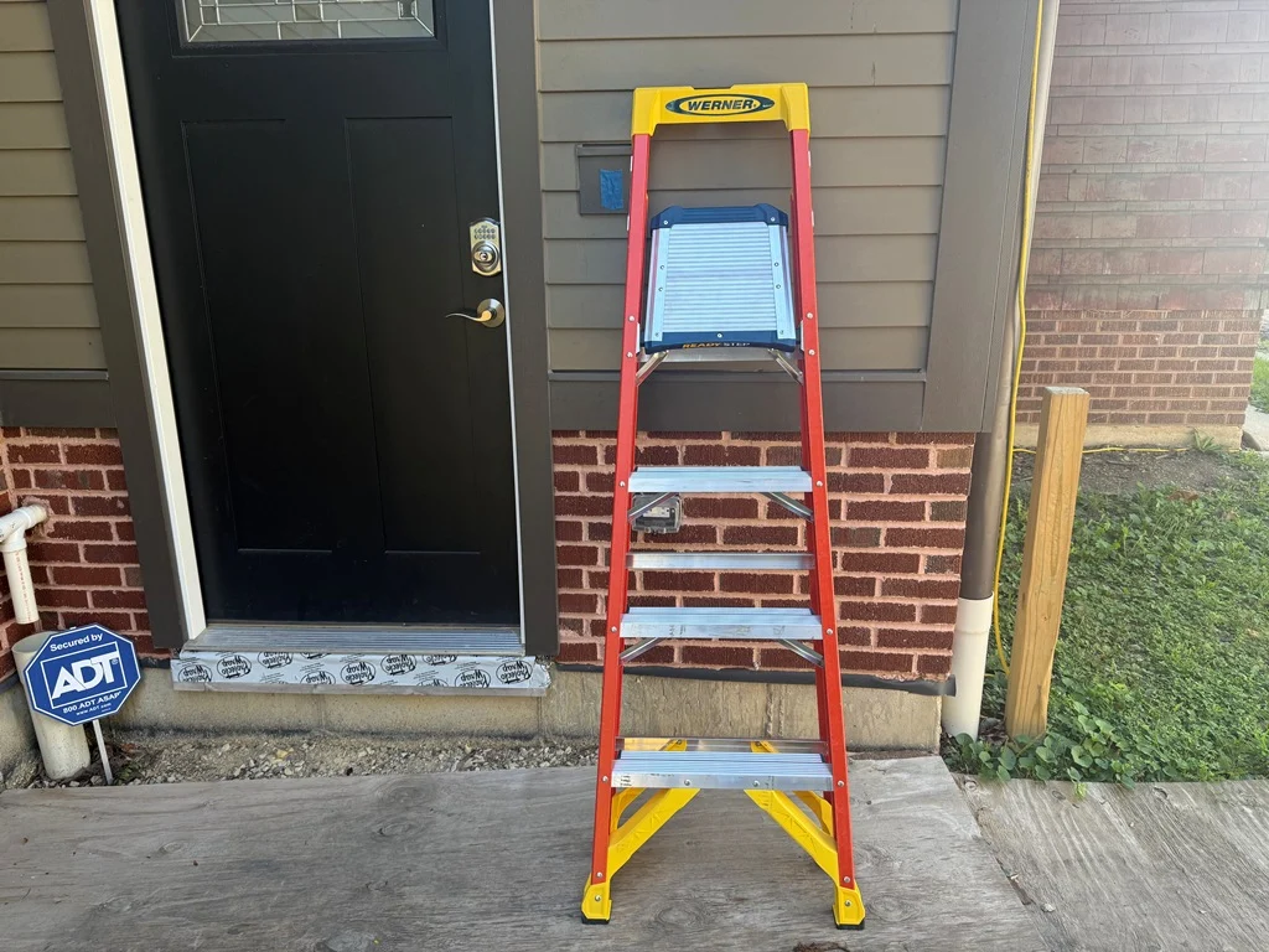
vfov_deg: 56.8
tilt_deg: -15.1
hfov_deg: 71.6
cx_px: 634
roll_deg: +0.4
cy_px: 476
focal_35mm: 24
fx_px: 880
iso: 100
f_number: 1.78
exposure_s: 1/218
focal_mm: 6.76
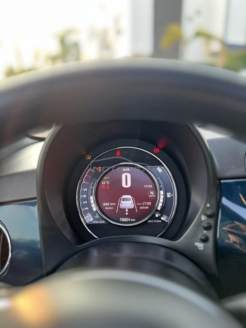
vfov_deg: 67.3
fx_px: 246
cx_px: 123
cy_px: 164
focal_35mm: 26
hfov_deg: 53.1
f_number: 1.5
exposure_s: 1/95
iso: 125
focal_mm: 5.7
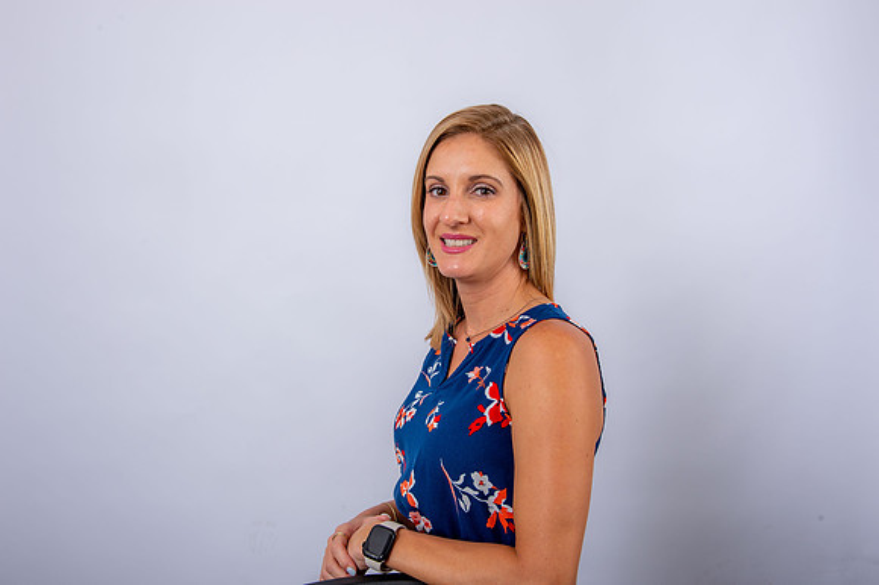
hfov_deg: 54.5
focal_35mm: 35
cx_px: 440
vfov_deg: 37.8
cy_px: 292
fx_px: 854
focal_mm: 35
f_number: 9
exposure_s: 1/250
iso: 125
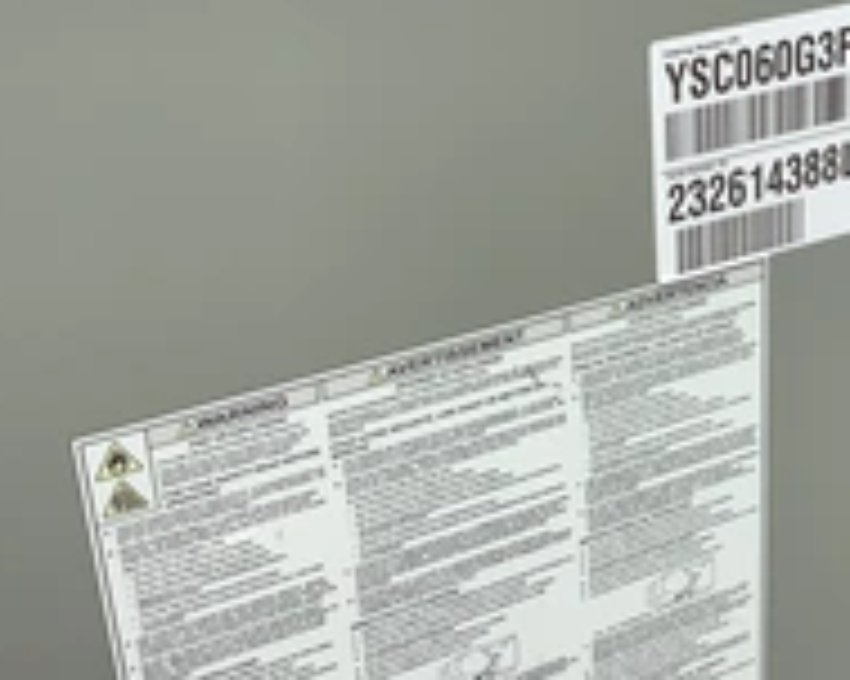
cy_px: 167
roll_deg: -0.6
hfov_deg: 28.1
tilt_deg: -25.3
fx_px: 1609
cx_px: 814
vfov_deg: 23.6
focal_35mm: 64
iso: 25
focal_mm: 3.3
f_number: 2.4
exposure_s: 1/1253
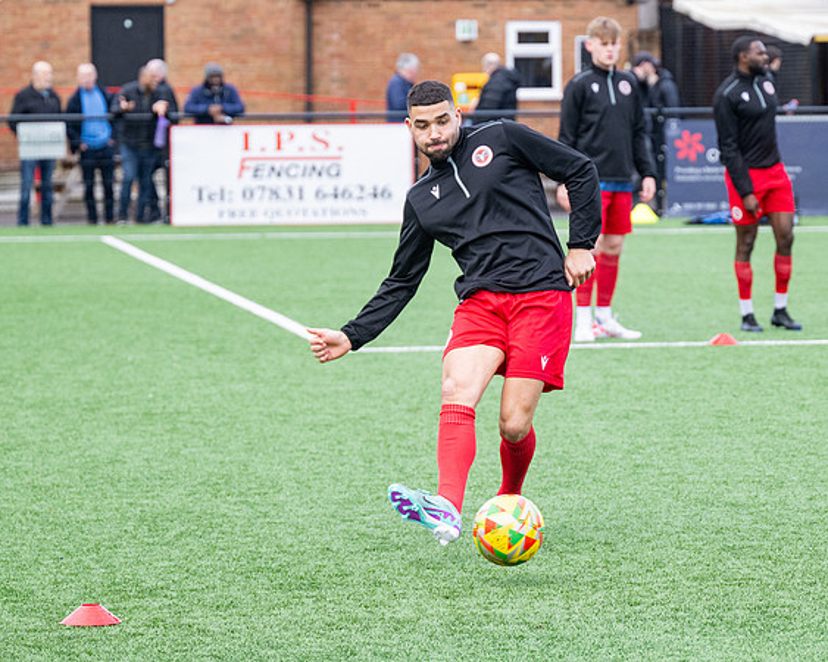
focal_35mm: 181
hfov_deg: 10.7
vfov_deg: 8.6
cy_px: 327
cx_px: 518
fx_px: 4425
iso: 800
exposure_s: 1/1250
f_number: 4
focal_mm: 115
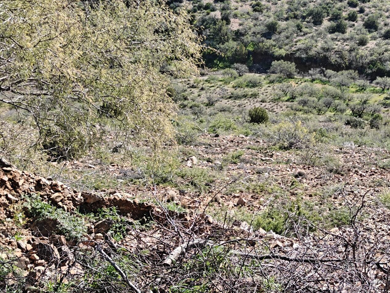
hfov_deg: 33.5
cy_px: 225
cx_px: 260
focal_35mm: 57
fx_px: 642
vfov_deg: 25.3
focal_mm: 5.59
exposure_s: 1/570
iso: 80
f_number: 1.8
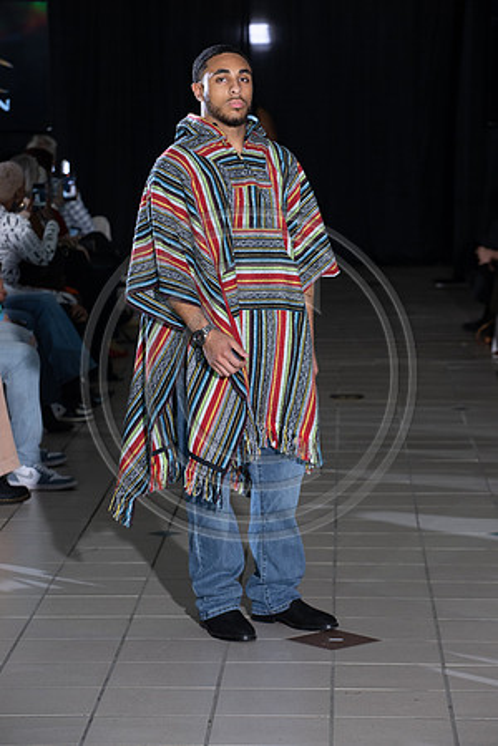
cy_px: 373
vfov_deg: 16.4
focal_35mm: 125
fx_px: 2594
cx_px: 249
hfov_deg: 11.0
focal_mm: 125
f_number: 6.3
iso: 1000
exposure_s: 1/160
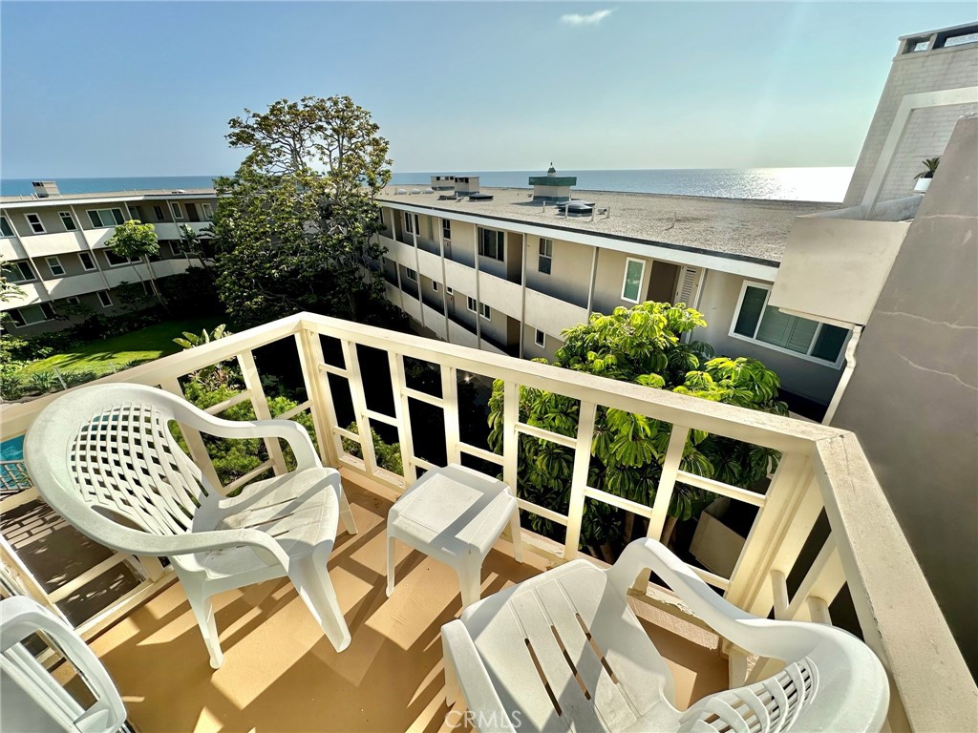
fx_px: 396
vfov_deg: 85.7
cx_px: 489
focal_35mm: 14
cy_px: 366
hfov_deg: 102.1
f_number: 2.2
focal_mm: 2.22
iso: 50
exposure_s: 1/1984
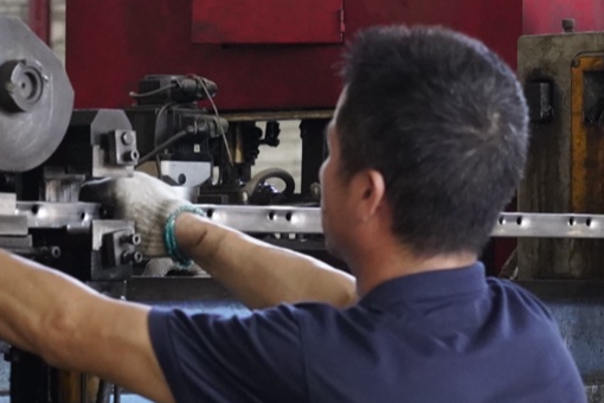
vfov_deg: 5.5
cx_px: 338
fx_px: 4211
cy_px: 223
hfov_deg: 8.2
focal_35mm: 251
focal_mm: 80
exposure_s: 1/80
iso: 6400
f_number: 5.6
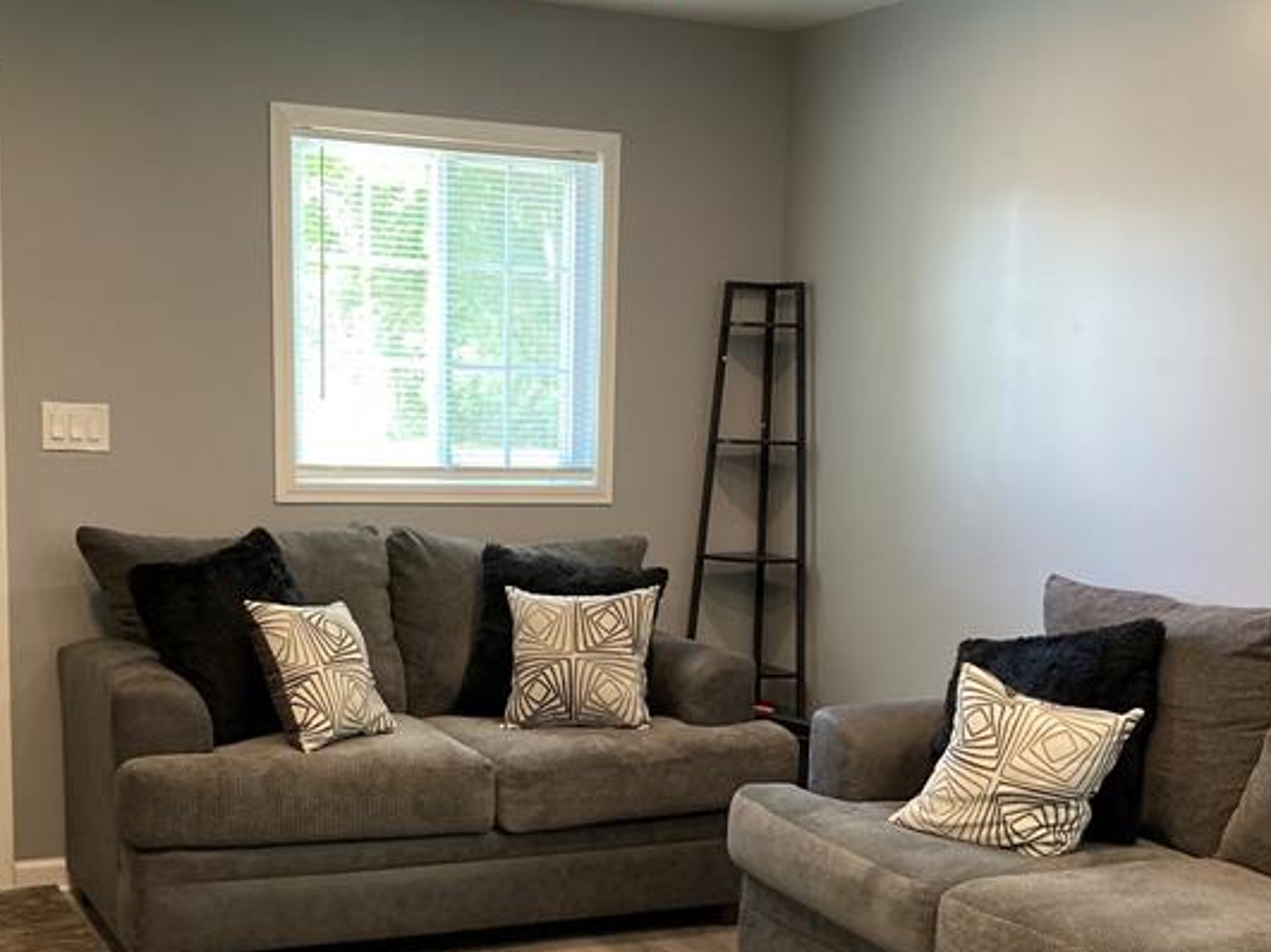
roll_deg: -2.2
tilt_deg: -7.8
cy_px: 701
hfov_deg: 35.5
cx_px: 615
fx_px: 1982
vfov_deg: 26.7
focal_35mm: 54
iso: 200
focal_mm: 3.99
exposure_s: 1/60
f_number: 1.8
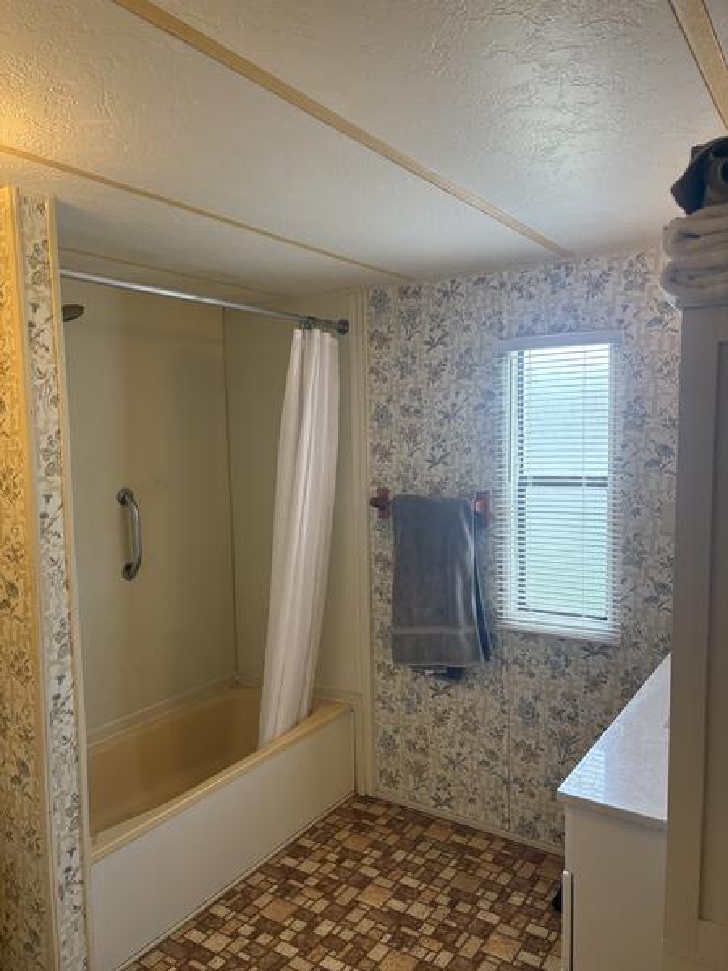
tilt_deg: -5.1
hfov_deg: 53.1
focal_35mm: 26
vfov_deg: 67.3
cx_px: 364
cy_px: 486
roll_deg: +1.1
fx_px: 729
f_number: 1.6
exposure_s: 1/60
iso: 160
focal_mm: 5.96
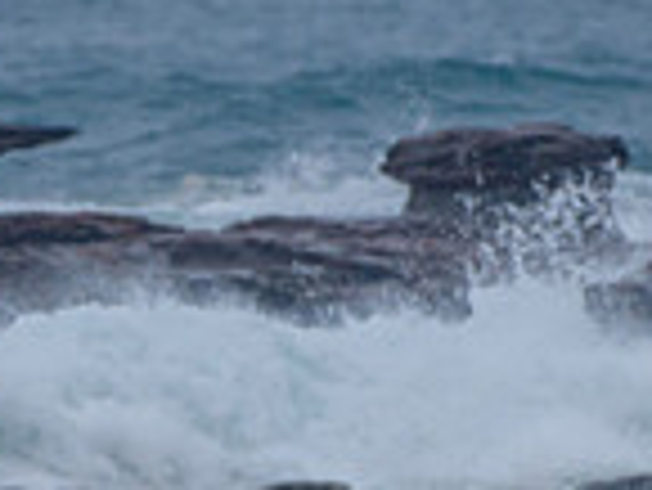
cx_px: 157
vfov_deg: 0.6
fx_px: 44488
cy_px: 748
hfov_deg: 0.8
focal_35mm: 2360
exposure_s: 1/2000
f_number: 5.6
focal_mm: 500
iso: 500
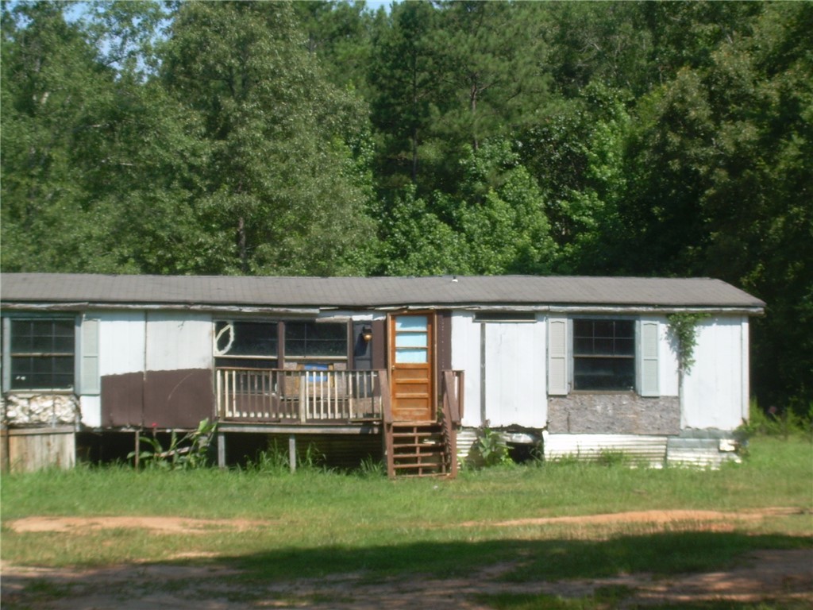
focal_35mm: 110
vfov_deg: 13.5
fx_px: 2583
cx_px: 406
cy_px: 305
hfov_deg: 17.9
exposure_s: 1/115
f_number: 8
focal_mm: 18.9
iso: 50
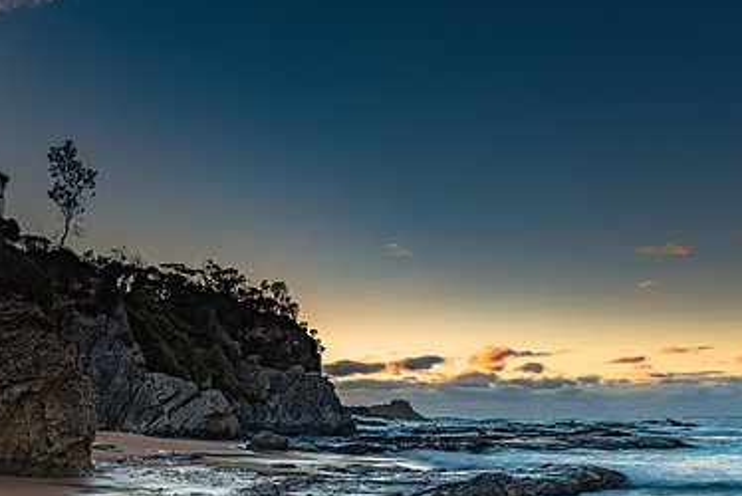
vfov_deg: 34.3
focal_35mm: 38
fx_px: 784
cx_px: 360
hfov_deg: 50.7
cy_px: 376
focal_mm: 16
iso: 80
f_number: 9
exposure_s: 1/2
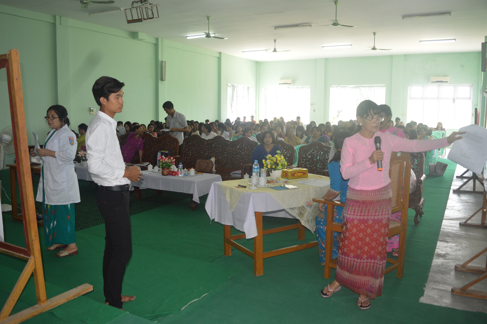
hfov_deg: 62.0
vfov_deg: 43.5
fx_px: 405
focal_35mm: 30
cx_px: 244
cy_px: 162
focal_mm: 20
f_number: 3.5
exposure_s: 1/60
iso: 450
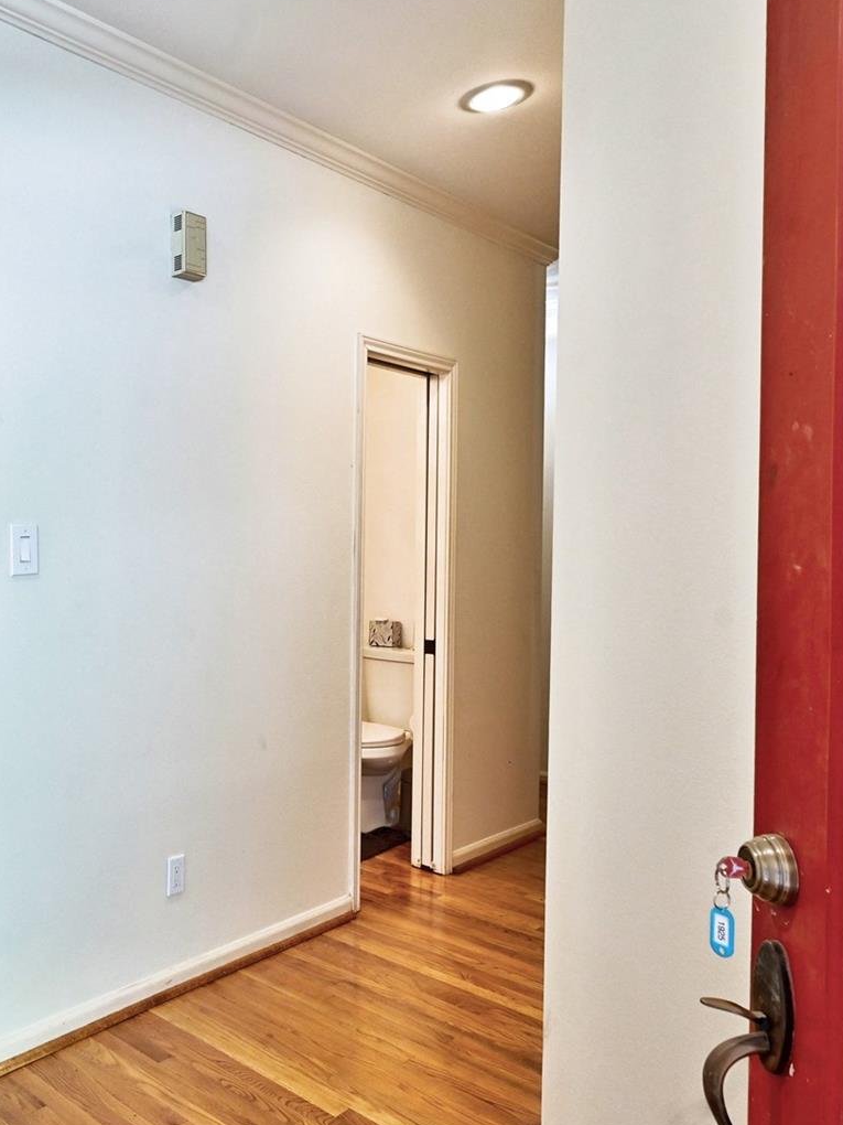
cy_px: 558
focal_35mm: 27
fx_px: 877
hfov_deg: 43.7
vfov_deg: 65.3
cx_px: -4
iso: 400
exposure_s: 1/8
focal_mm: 14
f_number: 8
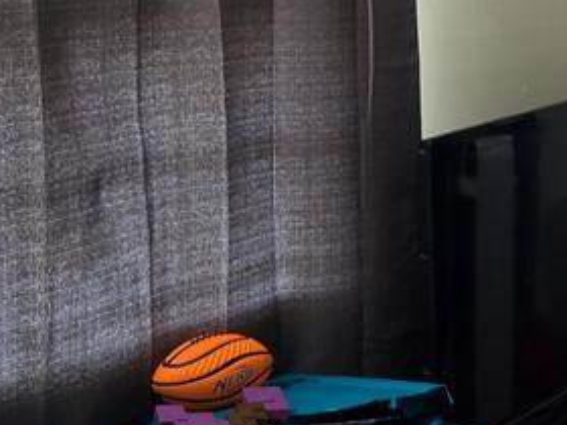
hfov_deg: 22.5
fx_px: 1376
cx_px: 553
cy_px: 63
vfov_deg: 17.4
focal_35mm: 84
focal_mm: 5.4
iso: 640
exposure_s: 1/60
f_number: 1.8
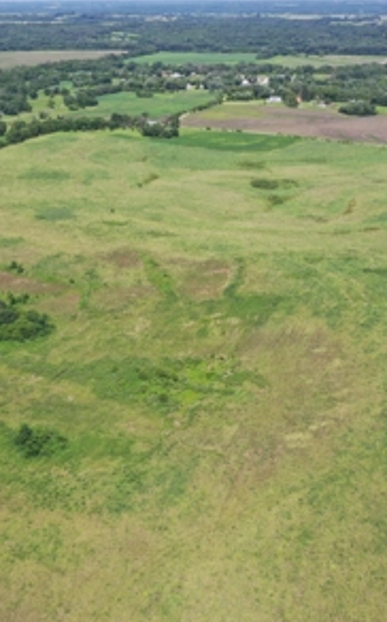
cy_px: 311
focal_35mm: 44
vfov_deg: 45.3
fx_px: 744
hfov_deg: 28.8
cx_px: 104
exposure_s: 1/400
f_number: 5.6
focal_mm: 10.26
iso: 100
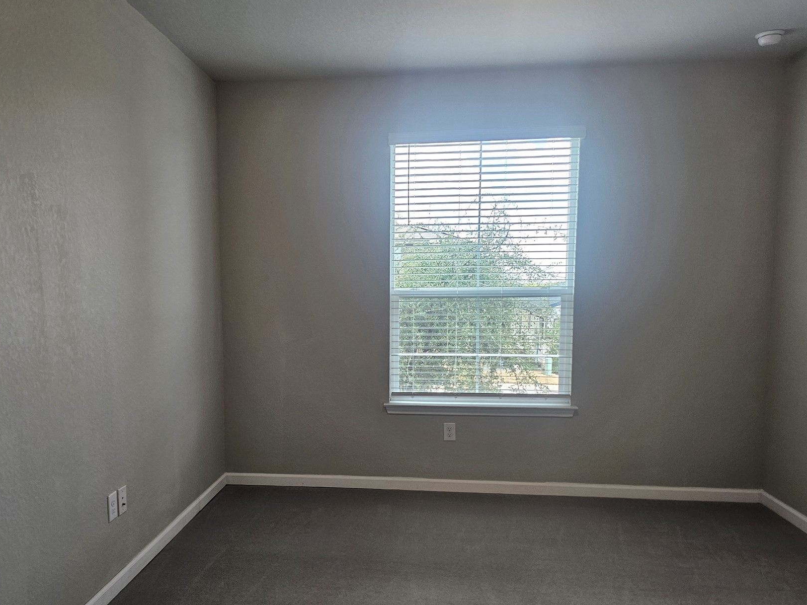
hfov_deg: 61.3
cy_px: 353
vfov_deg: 48.0
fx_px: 676
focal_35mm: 29
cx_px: 335
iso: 125
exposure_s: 1/120
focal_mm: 6.3
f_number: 1.7
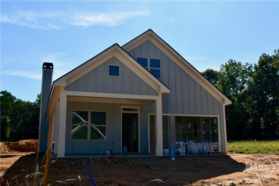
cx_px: 140
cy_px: 93
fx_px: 279
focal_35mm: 36
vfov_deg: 36.9
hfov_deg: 53.1
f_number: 9
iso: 100
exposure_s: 1/250
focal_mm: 24
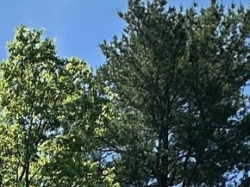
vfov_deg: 10.1
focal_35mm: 99
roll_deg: +0.3
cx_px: -124
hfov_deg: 17.8
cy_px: 589
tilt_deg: +0.5
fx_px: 714
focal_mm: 2.22
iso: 40
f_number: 2.2
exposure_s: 1/1182
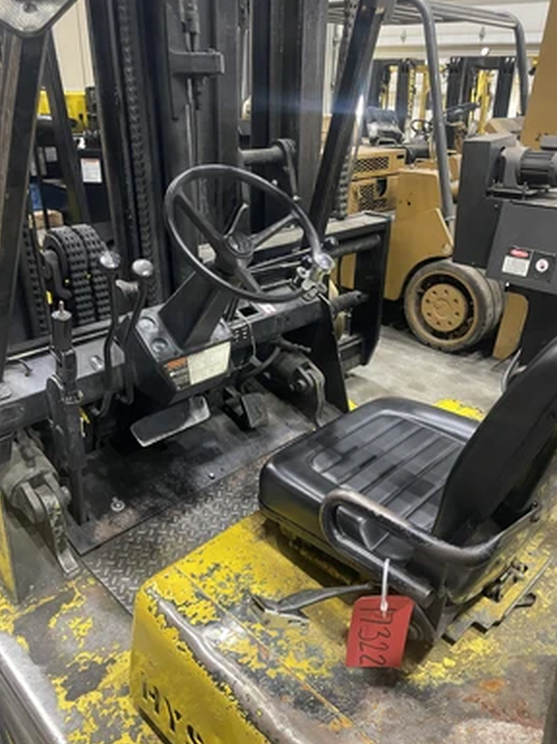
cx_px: 288
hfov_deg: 53.0
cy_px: 361
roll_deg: -0.4
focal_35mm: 26
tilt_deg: -26.4
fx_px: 559
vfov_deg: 67.3
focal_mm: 5.1
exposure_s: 1/40
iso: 500
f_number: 1.6
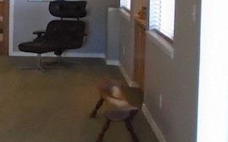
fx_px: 640
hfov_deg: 19.2
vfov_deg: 12.6
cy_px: 21
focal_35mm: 103
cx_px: -37
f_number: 3.2
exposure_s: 1/30
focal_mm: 4.6
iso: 400
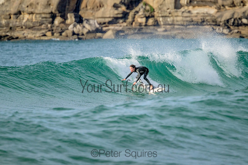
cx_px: 124
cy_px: 82
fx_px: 5512
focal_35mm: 800
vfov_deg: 1.7
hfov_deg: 2.6
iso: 2500
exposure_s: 1/1250
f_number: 11
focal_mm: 800
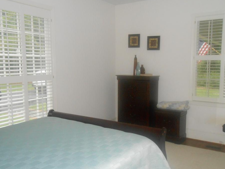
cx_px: 124
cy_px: 88
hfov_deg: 53.9
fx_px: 221
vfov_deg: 41.8
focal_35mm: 34
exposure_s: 1/25
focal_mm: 5.3
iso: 500
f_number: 3.8
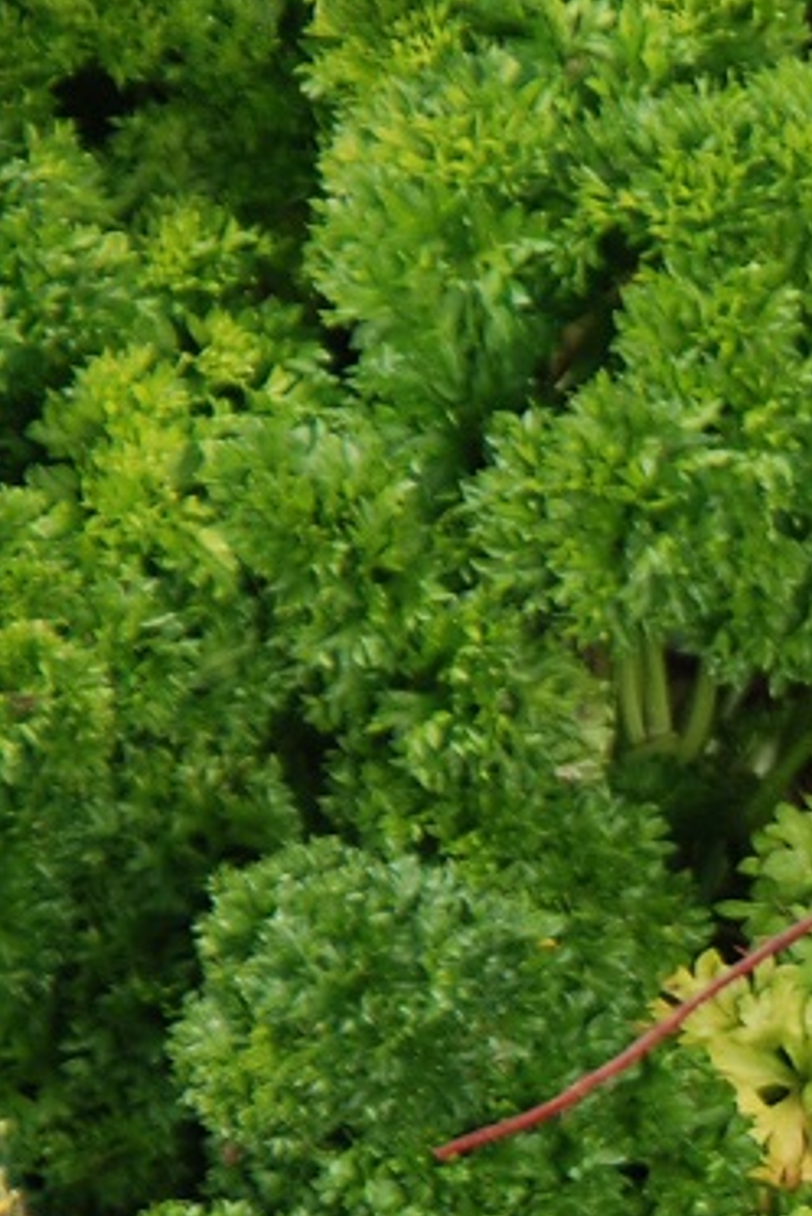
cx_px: 2201
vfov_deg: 3.2
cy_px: 1408
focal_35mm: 653
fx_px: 22071
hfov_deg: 2.1
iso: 200
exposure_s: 1/640
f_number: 6
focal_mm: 112
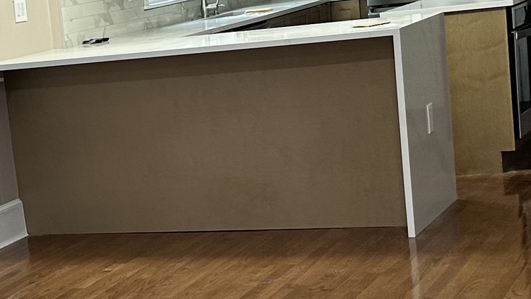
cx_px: -1
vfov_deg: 11.3
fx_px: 1506
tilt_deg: -8.4
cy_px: 192
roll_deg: +6.6
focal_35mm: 107
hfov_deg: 19.4
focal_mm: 6.86
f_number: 1.78
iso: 125
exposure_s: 1/60
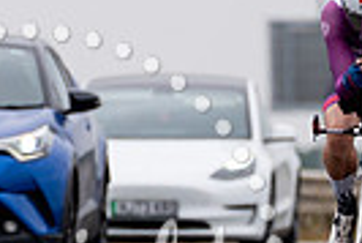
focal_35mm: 1653
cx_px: 371
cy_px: 609
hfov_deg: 1.2
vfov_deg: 0.8
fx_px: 16640
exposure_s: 1/800
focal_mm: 200
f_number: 3.2
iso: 100
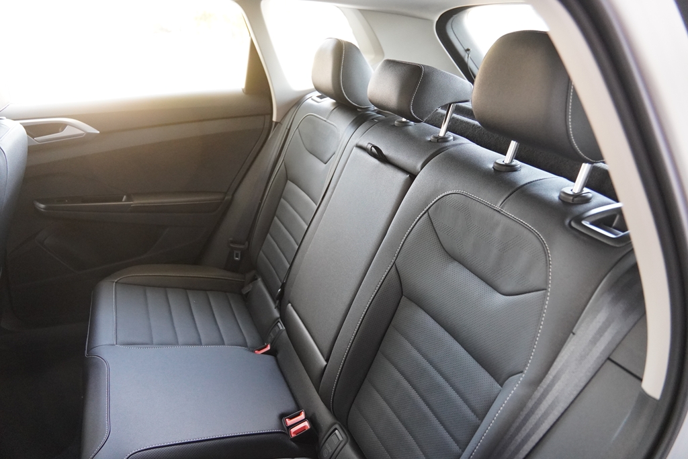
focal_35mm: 26
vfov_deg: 50.4
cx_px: 344
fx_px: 487
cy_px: 230
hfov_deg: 70.4
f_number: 2.8
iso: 2500
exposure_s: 1/160
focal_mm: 17
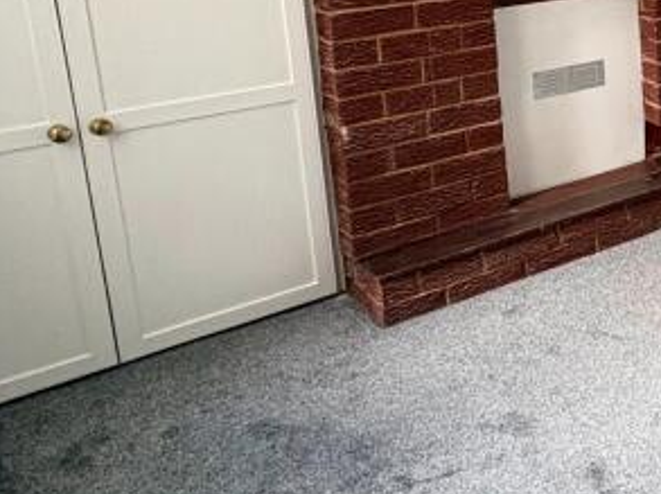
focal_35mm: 49
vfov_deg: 28.1
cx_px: 916
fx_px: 935
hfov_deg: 29.2
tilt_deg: -11.6
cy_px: 20
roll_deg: -1.7
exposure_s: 1/60
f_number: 2.2
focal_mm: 2.22
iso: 250
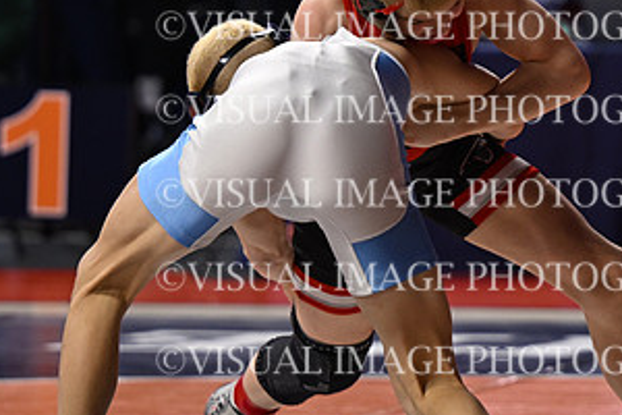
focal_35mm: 361
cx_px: 456
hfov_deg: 5.7
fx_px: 6237
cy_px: 67
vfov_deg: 3.8
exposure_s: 1/1000
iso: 1100
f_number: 2.8
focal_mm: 125
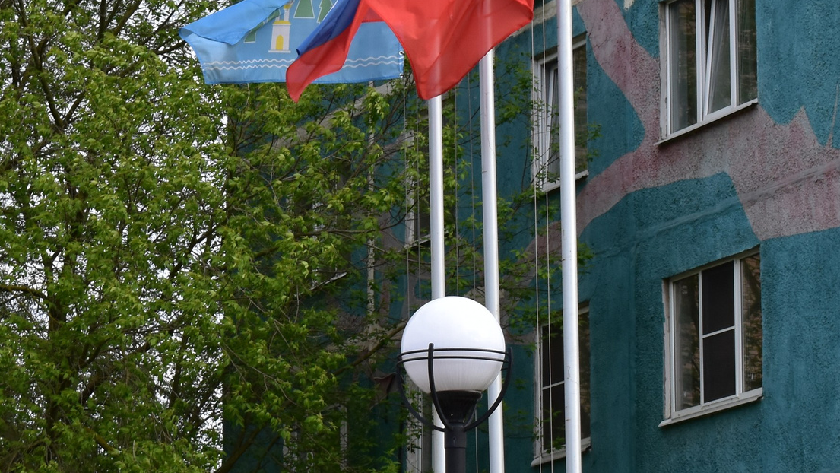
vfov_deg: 6.1
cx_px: 210
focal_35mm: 200
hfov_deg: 10.7
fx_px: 4460
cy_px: 119
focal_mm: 55
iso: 400
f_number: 10
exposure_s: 1/250
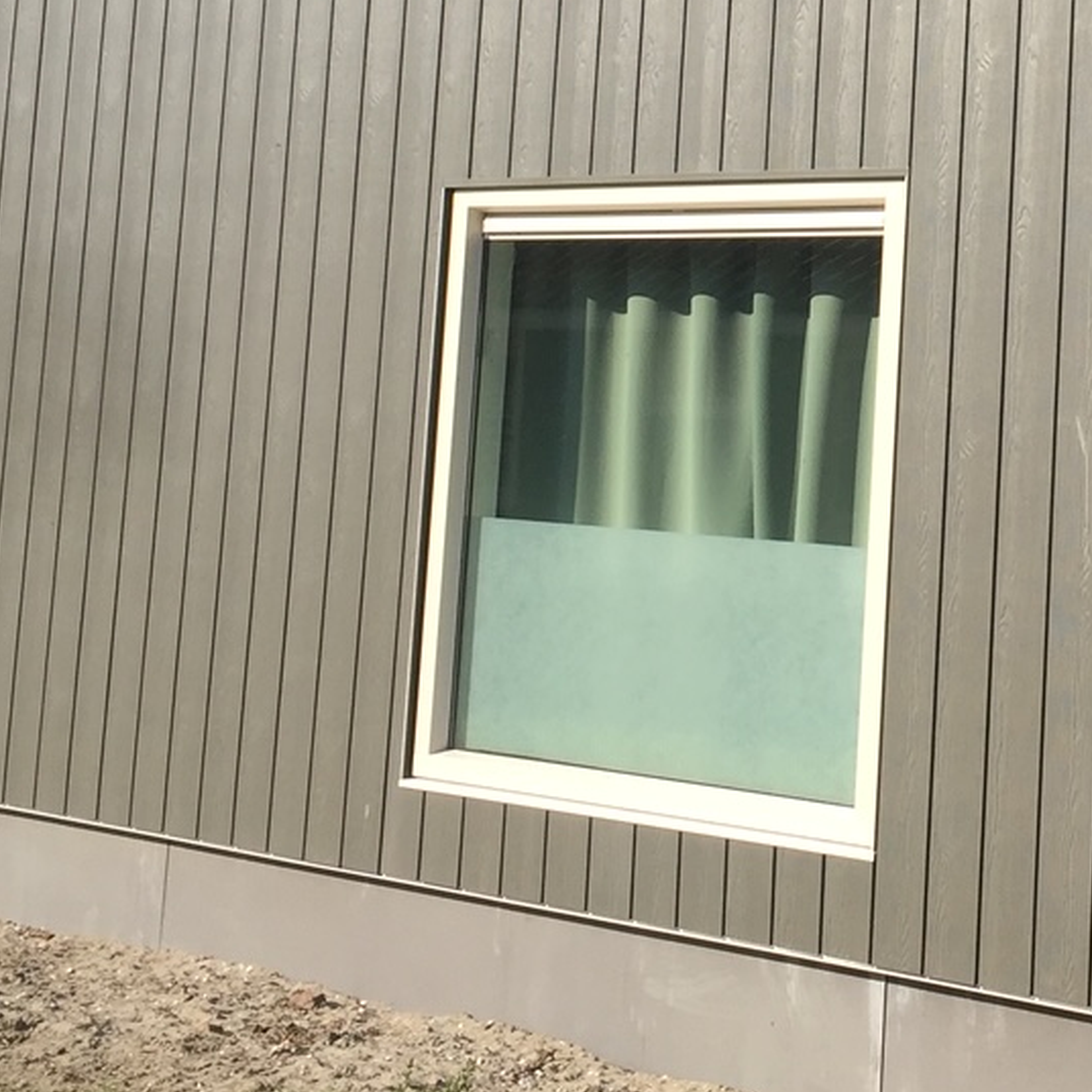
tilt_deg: +5.4
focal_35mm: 78
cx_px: 966
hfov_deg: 21.7
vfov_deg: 21.7
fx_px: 2784
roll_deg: -3.4
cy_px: 128
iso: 32
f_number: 2.2
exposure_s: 1/1582
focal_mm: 4.15
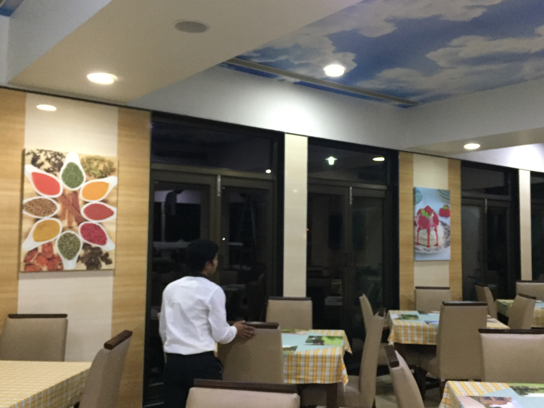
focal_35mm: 36
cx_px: 309
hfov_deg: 51.2
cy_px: 201
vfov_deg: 39.7
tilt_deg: +2.6
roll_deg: -1.4
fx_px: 566
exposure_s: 1/25
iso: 250
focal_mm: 4.15
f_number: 2.2
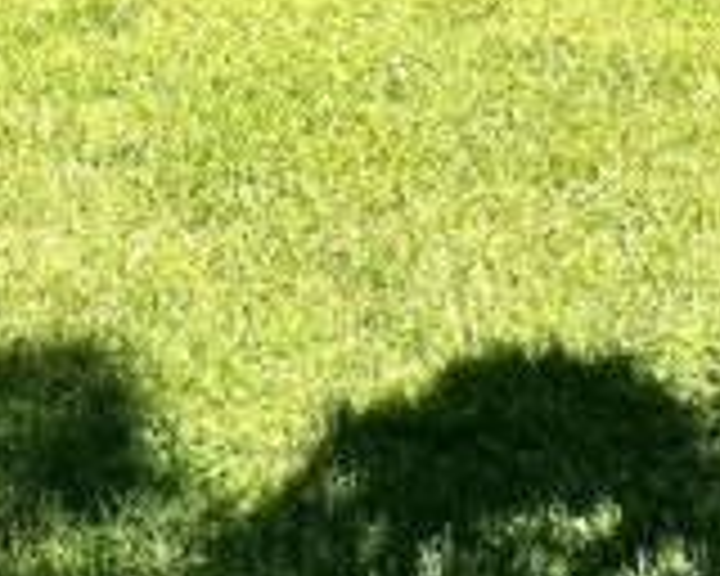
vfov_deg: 13.9
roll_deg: +0.6
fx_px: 1726
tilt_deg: +2.7
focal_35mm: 81
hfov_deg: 23.5
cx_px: 261
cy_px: -774
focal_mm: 1.57
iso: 32
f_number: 1.8
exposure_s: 1/927
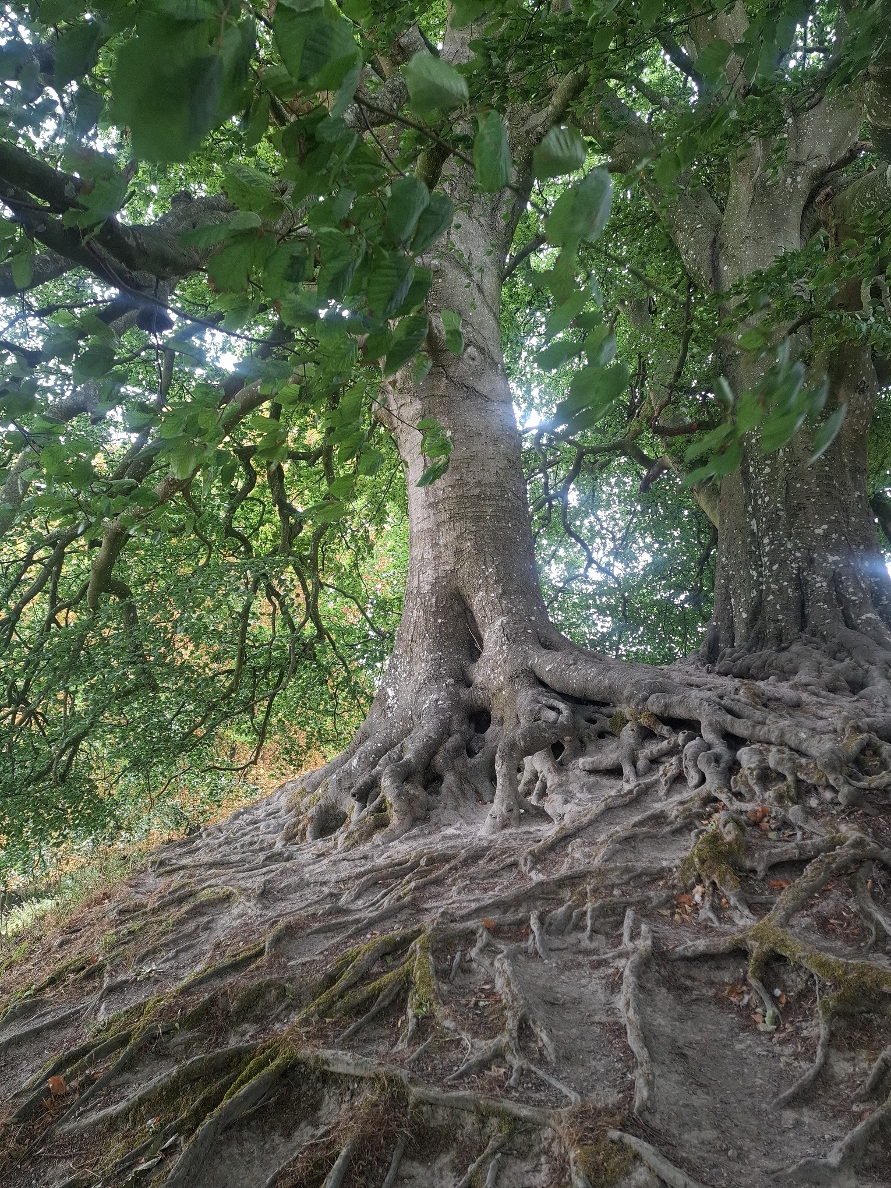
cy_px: 594
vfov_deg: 73.9
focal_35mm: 23
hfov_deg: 58.9
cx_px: 446
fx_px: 789
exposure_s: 1/50
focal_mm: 5.54
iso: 76
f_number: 1.8
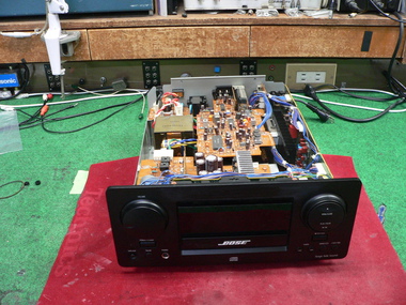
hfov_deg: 51.4
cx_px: 203
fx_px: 422
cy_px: 152
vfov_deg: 39.7
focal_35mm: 36
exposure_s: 1/10
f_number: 2.8
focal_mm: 6
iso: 200
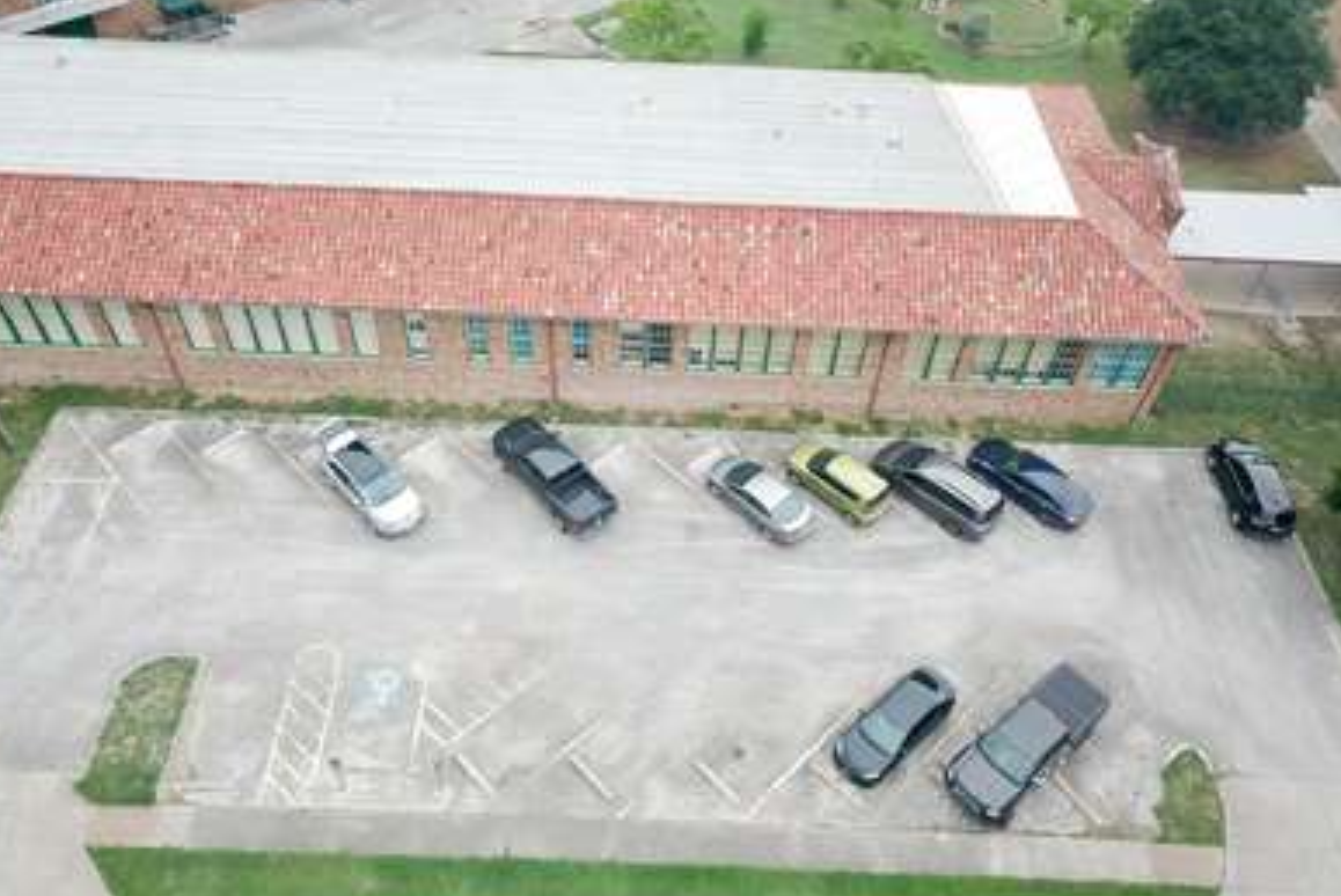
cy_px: 424
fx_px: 1044
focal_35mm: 28
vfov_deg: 46.5
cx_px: 657
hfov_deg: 65.4
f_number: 2.2
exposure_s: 1/268
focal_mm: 4.73
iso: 100
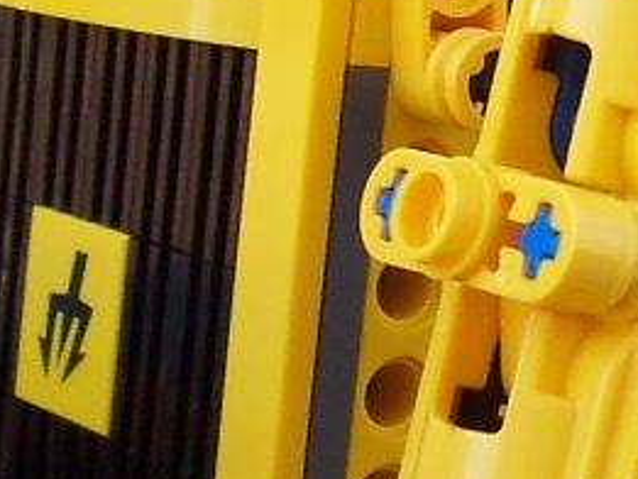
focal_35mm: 170
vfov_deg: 8.7
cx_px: 834
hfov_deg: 11.3
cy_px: 203
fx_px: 3135
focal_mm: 5.6
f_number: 2.8
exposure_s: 1/250
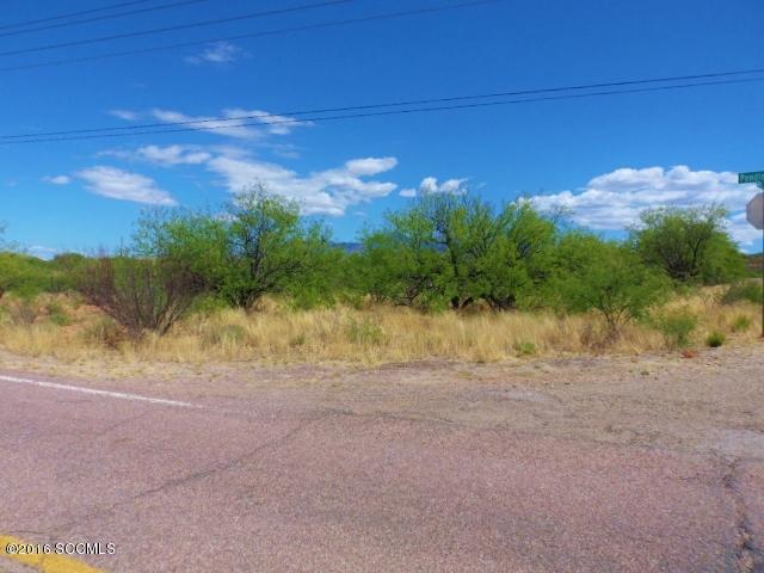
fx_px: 596
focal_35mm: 27
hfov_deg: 65.3
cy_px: 286
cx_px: 382
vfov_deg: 51.4
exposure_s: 1/180
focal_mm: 4.9
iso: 80
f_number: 9.2
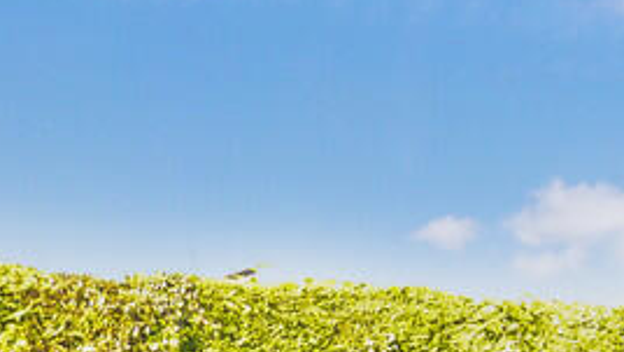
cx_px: 503
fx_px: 993
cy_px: 784
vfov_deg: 14.8
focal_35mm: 60
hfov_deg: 33.8
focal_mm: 10
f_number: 4
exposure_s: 1/125
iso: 220
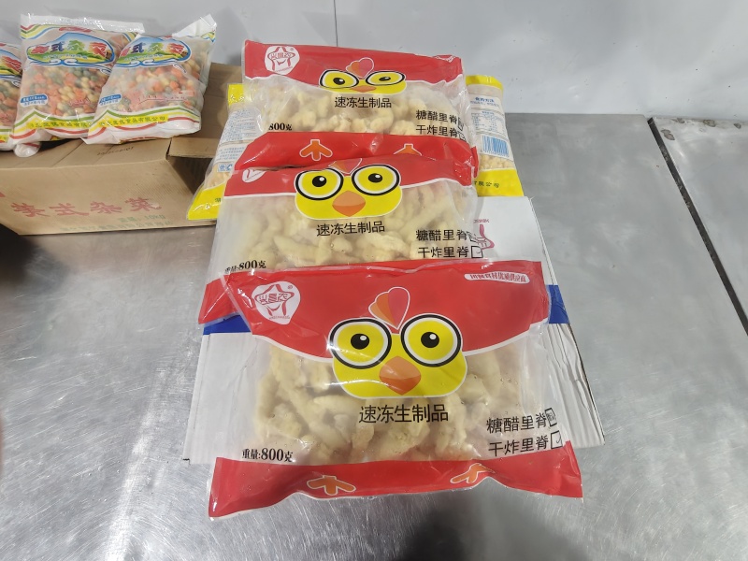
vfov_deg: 81.7
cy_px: 280
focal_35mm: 15
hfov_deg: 98.2
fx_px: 324
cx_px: 374
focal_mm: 2.3
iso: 6400
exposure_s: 1/63
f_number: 2
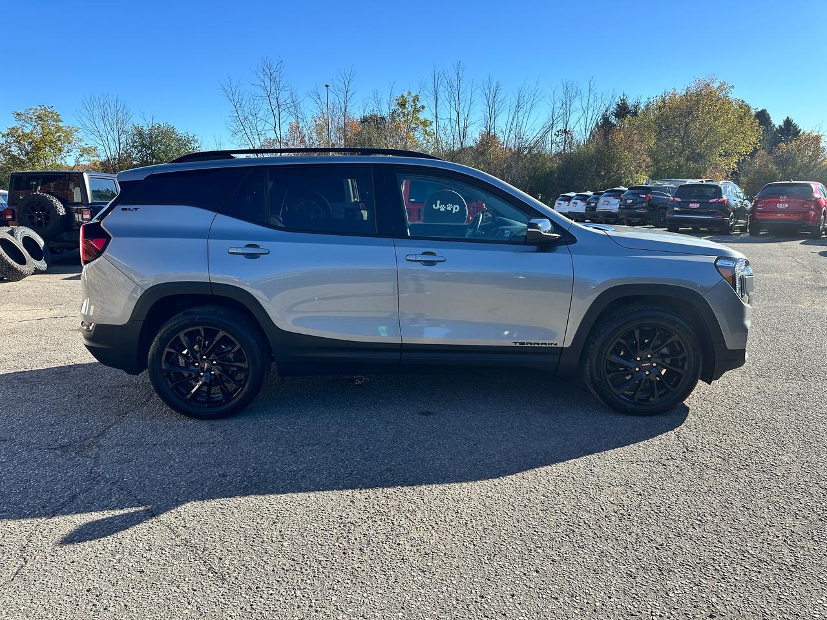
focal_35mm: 24
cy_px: 310
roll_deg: +0.5
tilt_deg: -11.8
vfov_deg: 56.8
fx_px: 573
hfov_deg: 71.6
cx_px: 414
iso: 80
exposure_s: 1/1845
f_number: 1.78
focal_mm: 6.86
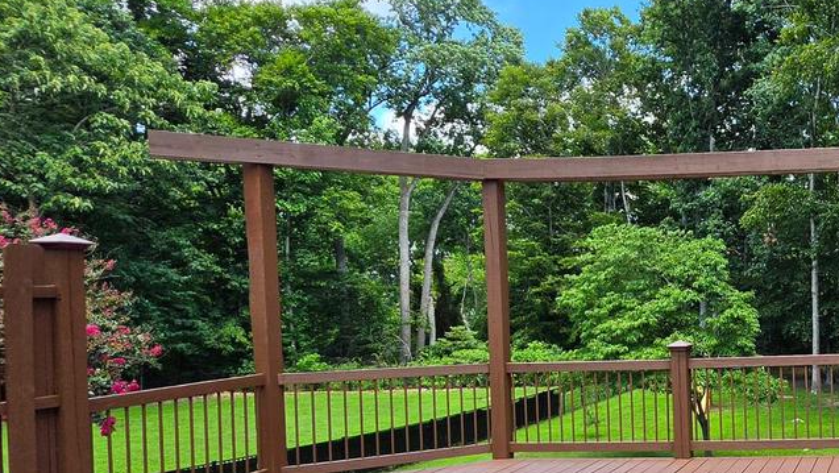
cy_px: 339
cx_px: 825
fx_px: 712
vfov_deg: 36.1
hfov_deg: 50.3
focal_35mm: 32
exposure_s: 1/717
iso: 32
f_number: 1.9
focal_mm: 2.2
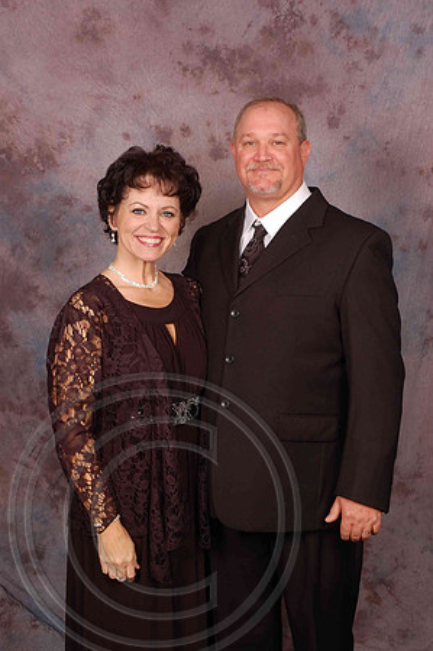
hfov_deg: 25.7
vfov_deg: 37.9
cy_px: 326
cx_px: 216
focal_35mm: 52
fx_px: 949
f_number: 10
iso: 200
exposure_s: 1/125
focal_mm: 35
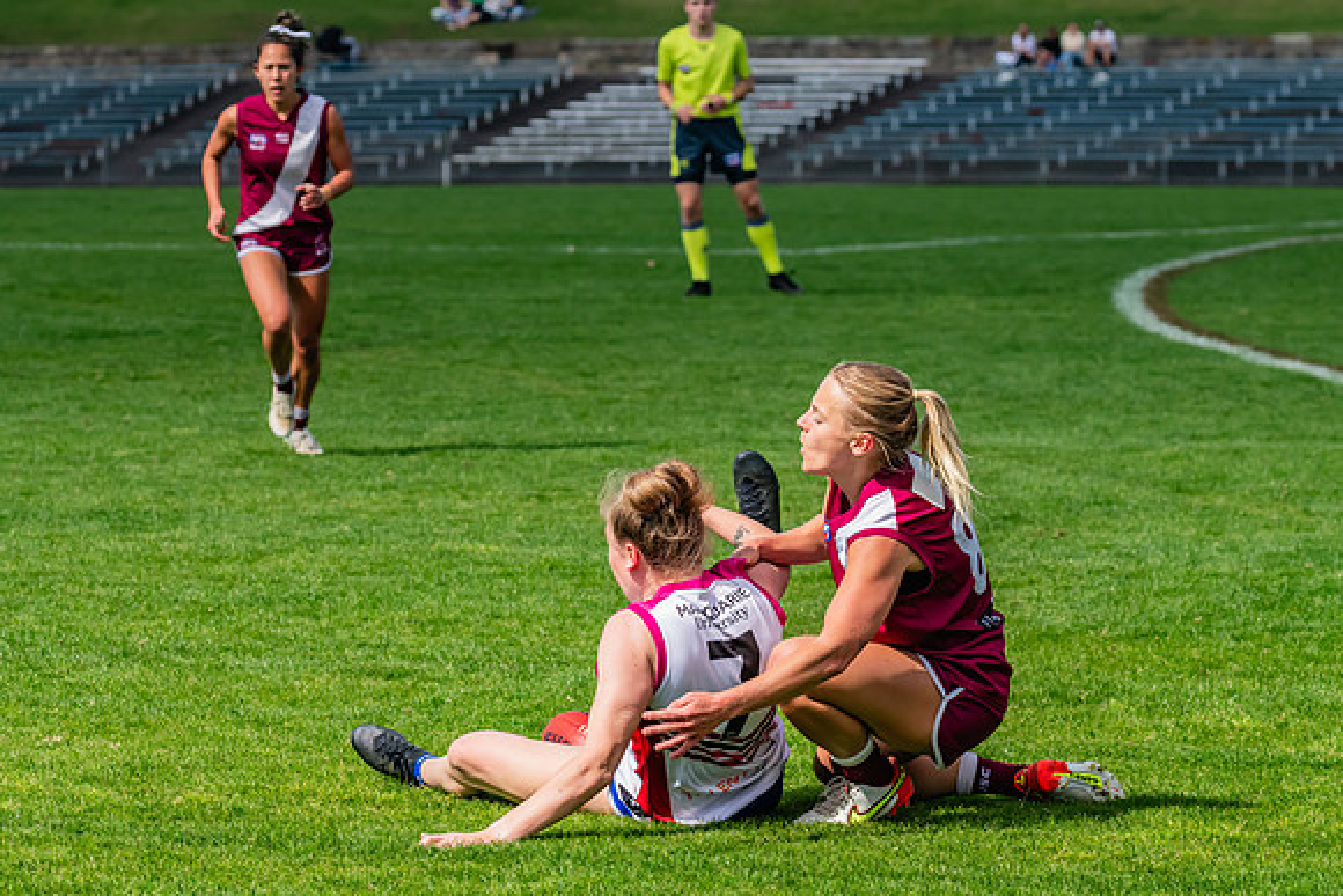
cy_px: 494
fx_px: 7203
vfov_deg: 7.1
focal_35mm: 193
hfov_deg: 10.7
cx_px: 740
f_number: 10
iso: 800
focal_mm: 170
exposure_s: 1/1600
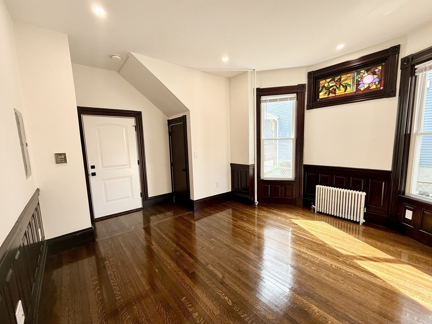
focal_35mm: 15
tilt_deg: -6.6
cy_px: 166
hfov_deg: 98.1
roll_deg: +1.5
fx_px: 187
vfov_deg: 81.7
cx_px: 224
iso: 100
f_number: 2.2
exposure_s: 1/99
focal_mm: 2.22
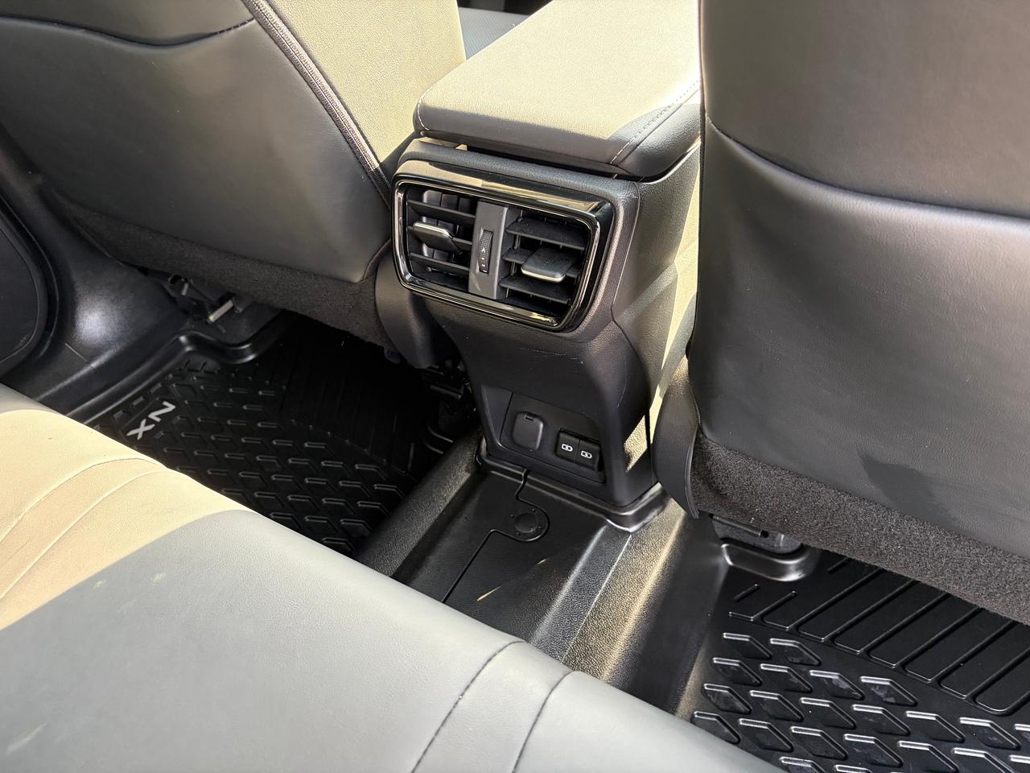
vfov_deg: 53.1
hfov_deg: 67.3
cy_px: 386
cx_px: 515
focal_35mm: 26
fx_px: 774
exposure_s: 1/60
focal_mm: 5.96
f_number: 1.6
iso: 200
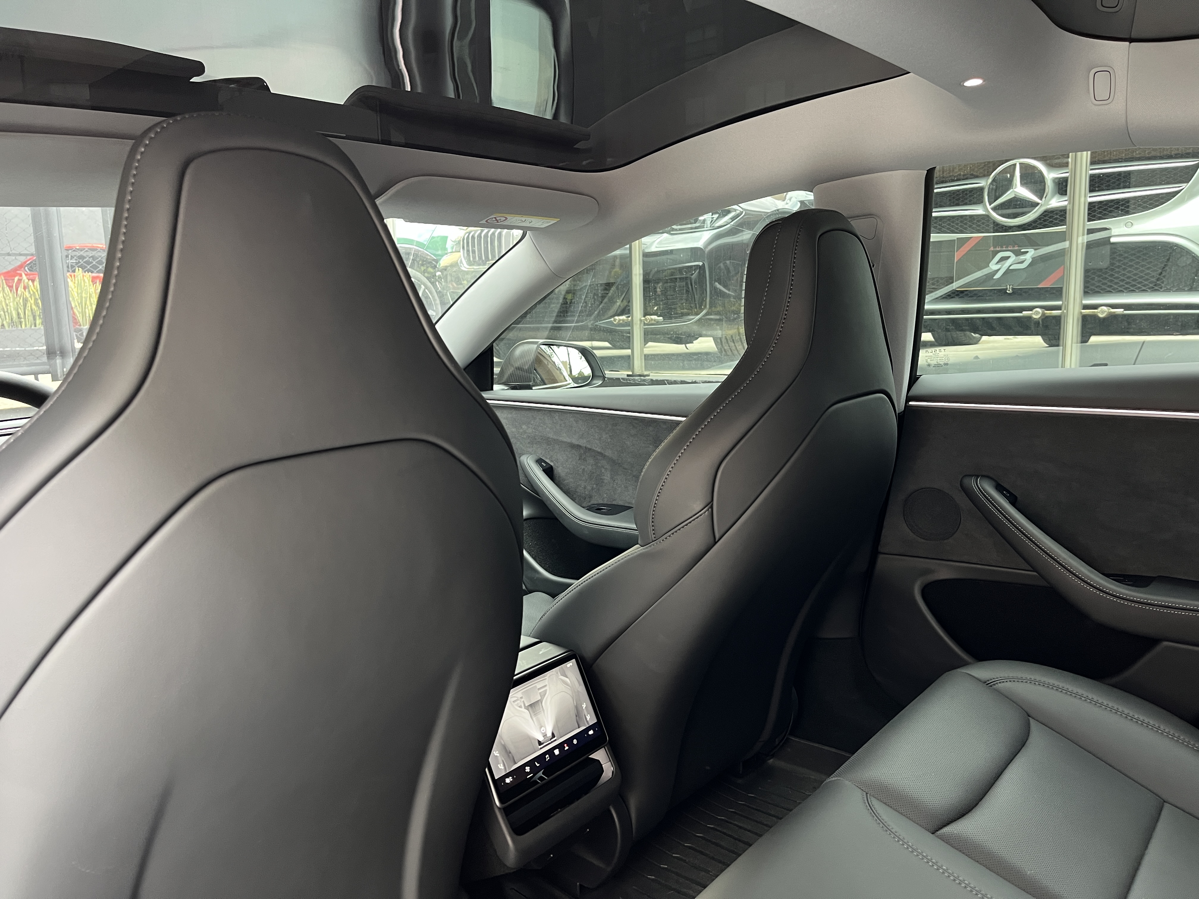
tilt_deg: -9.0
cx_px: 600
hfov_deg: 67.3
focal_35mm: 26
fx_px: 901
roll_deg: +1.3
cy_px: 450
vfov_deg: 53.1
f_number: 1.6
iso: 250
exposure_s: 1/60
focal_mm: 5.1
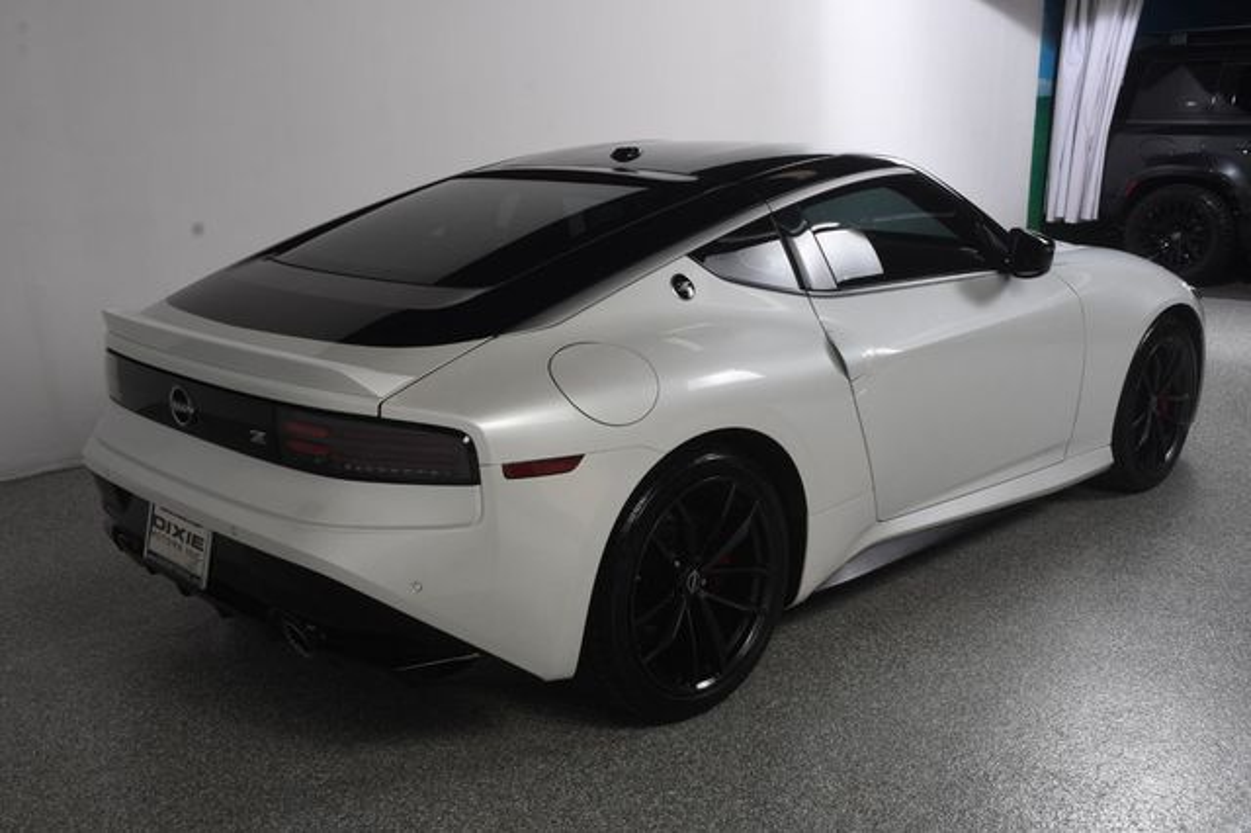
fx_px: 1250
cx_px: 626
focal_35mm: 36
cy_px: 416
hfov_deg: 53.2
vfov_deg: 36.8
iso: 100
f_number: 13
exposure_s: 1/160
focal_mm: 24
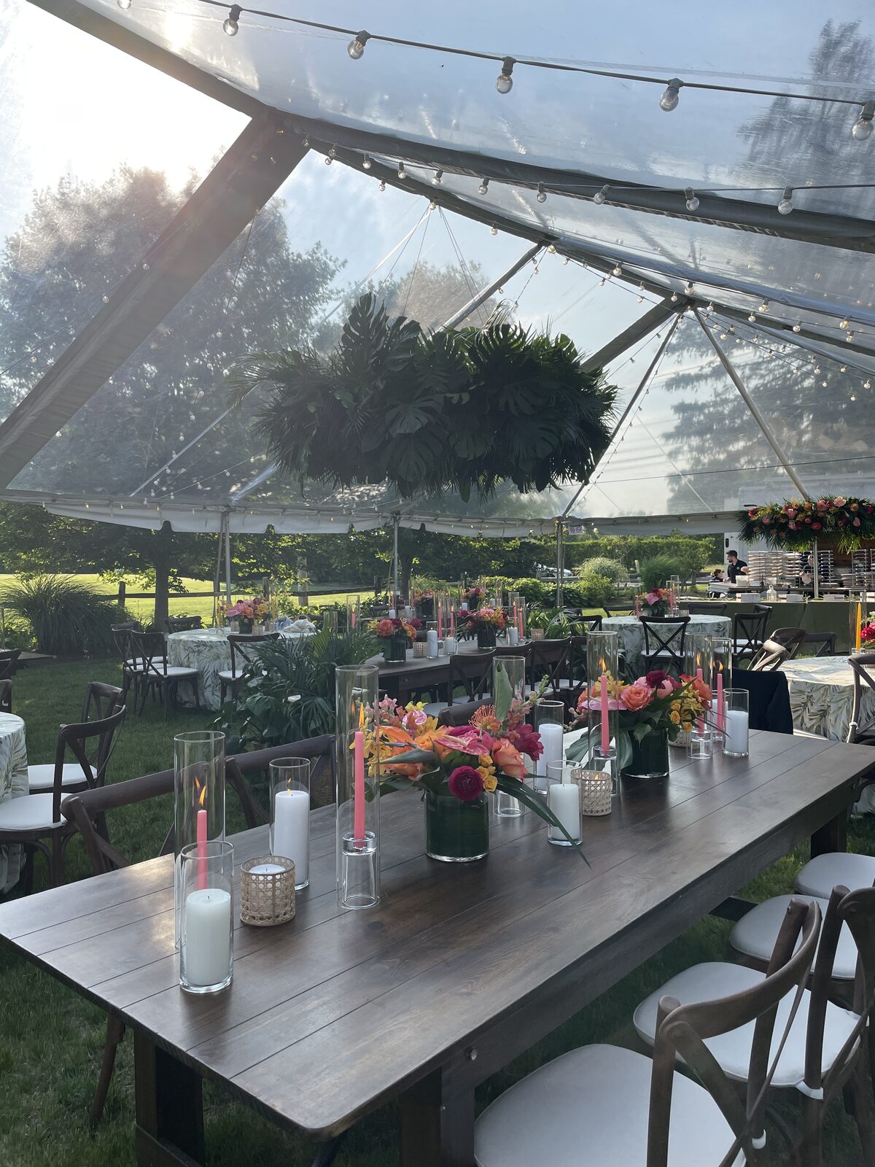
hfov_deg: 53.1
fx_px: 876
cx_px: 438
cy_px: 584
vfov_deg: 67.3
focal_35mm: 26
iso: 32
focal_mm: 4.2
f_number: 1.6
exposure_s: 1/2053
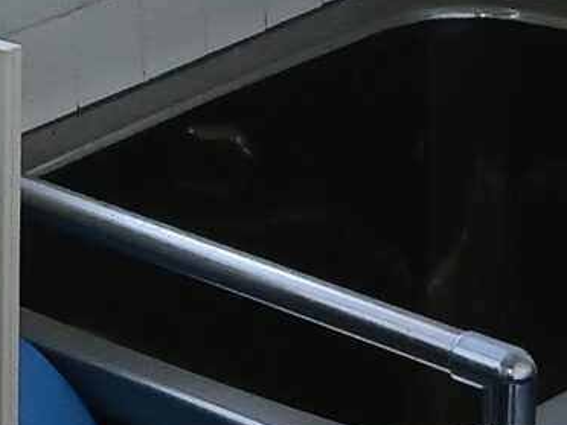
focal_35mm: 179
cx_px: -162
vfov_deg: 8.2
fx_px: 2932
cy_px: -90
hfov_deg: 10.8
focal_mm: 3.86
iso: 100
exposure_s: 1/50
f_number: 1.8
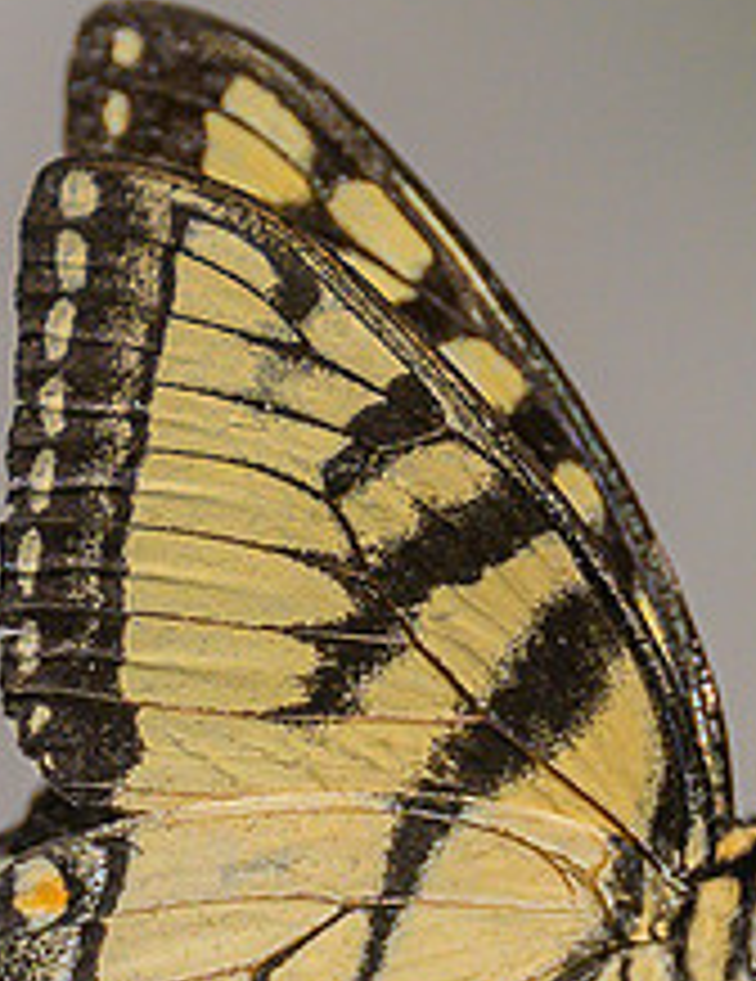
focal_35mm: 2097
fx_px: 60022
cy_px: 739
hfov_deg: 0.7
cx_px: 565
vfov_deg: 0.9
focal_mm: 400
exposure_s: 1/8000
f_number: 5.6
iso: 4000
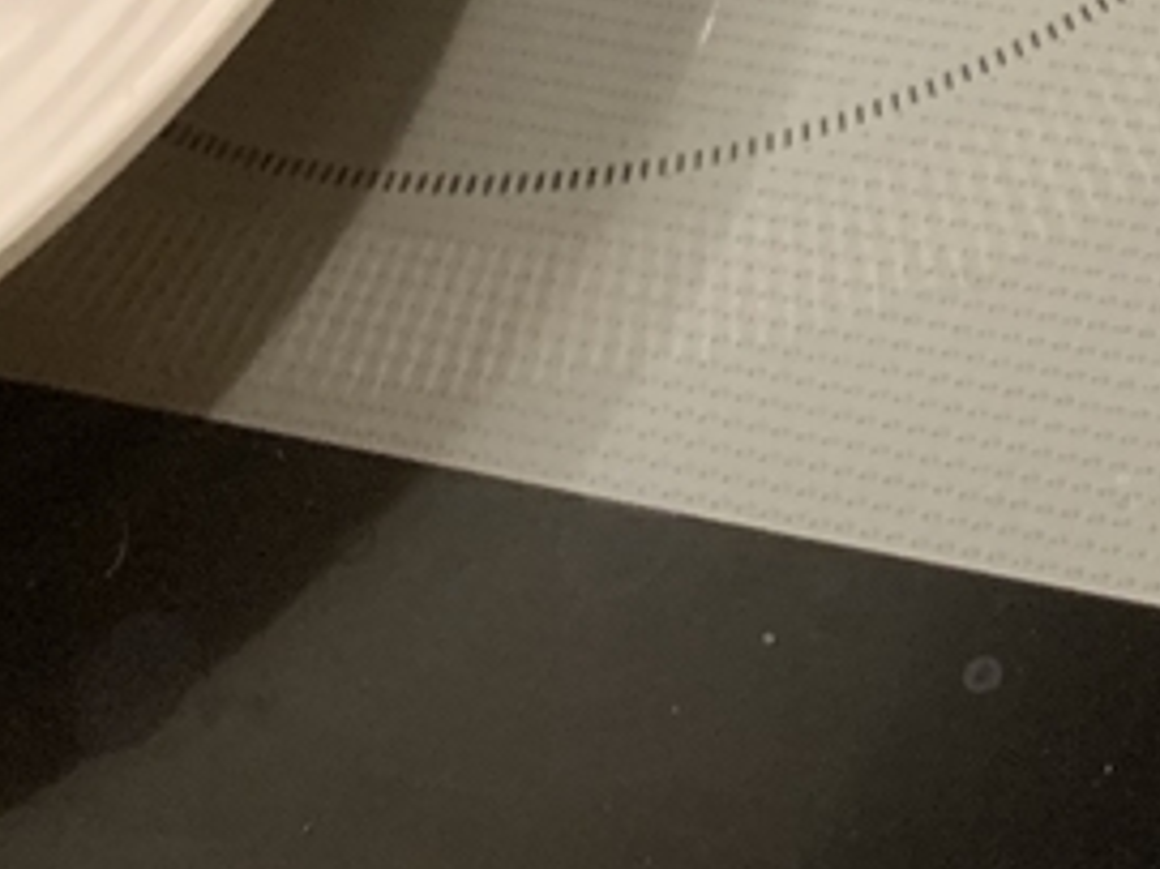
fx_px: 3852
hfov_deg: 14.8
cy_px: -355
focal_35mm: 115
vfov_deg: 12.4
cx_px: 2119
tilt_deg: -52.6
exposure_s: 1/50
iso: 320
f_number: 1.8
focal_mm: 4.25
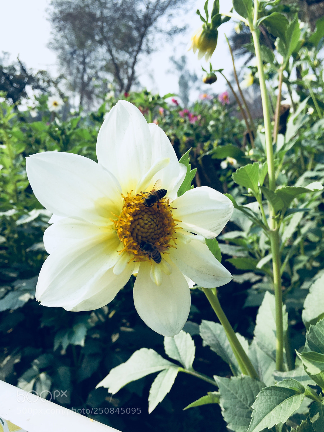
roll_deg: +0.6
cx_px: 162
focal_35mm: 29
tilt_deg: -12.1
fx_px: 362
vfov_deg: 61.7
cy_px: 216
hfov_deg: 48.2
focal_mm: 4.15
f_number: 2.2
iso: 32
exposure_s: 1/1412
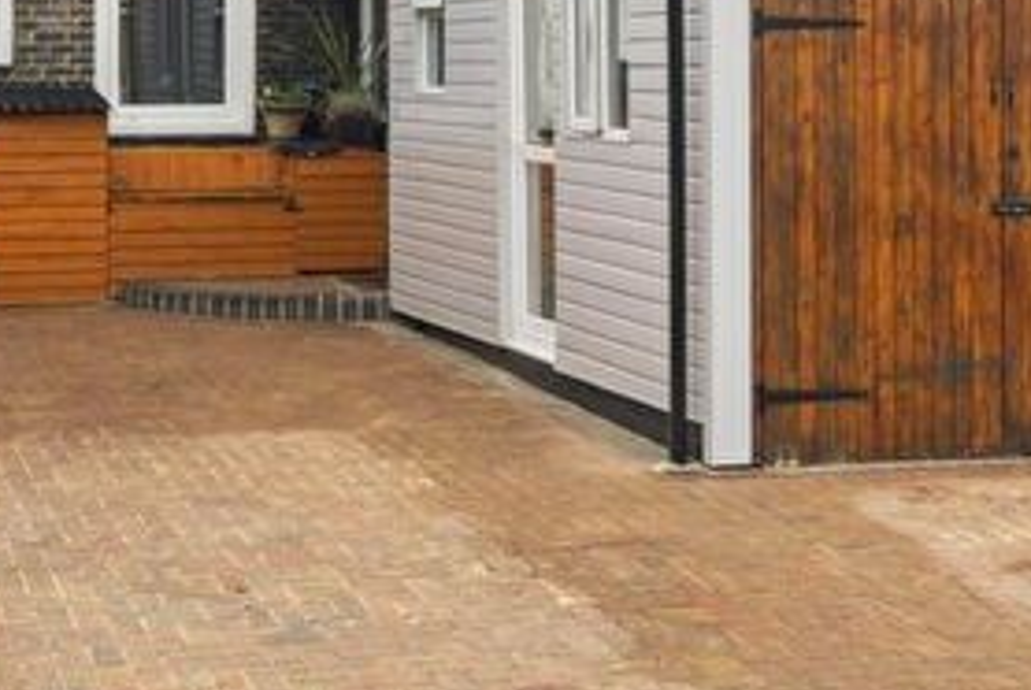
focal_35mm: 84
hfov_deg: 24.1
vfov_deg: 15.9
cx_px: 415
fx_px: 2416
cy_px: -20
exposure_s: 1/50
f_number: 7.1
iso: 320
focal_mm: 33.5
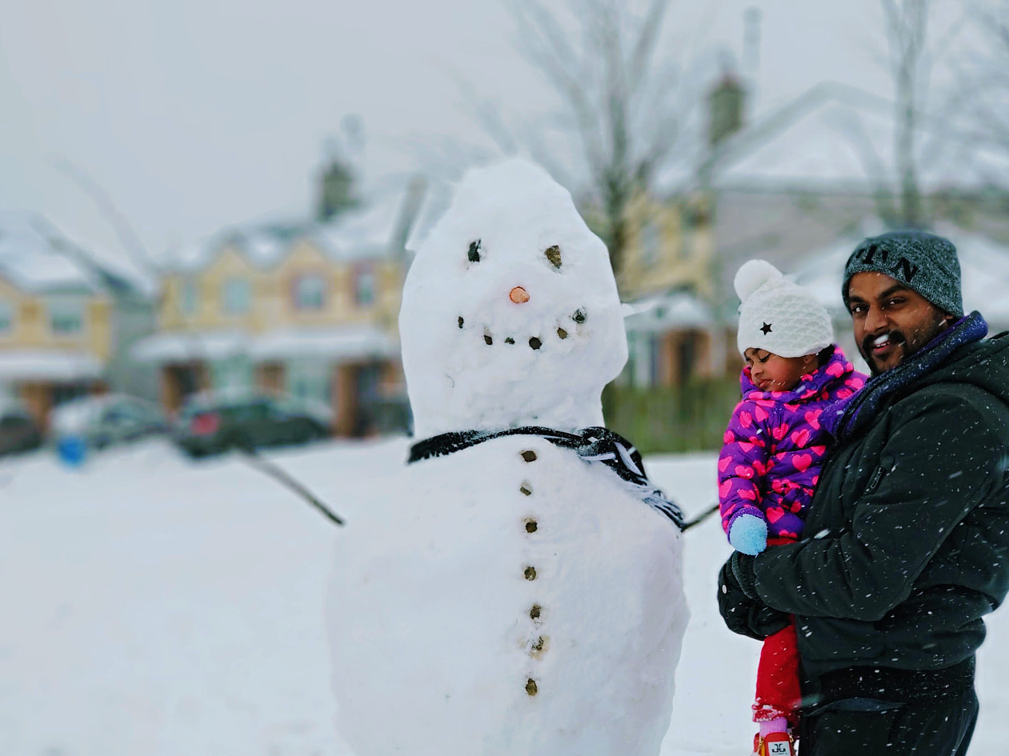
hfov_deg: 29.3
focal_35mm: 66
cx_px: 611
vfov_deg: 22.2
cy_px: 436
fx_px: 1923
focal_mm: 5.99
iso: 100
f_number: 2.6
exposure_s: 1/499
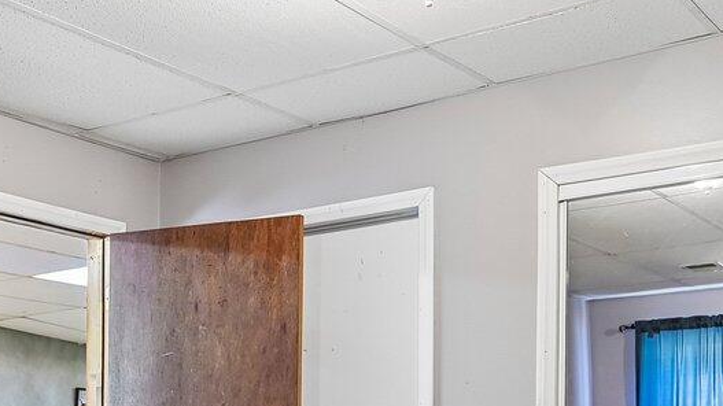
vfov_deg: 20.0
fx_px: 1092
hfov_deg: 34.2
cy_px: 463
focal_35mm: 57
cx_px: 47
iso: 400
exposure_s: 1/6
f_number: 4
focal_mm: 14
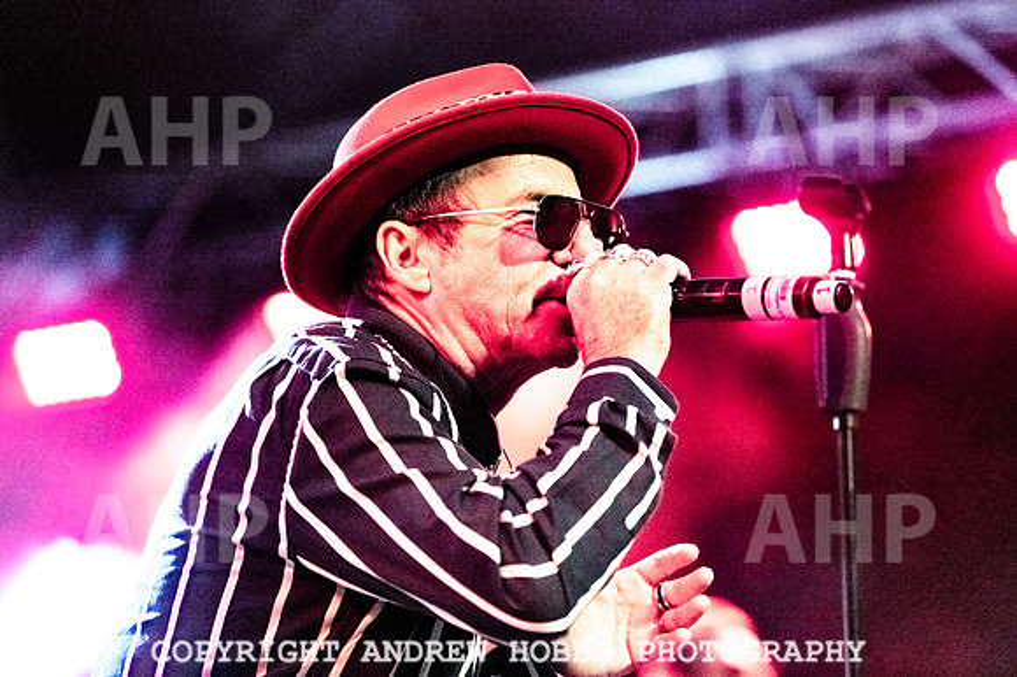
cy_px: 338
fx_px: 3813
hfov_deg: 15.2
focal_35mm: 135
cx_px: 508
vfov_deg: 10.1
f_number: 2.8
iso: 6400
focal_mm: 135
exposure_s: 1/2000
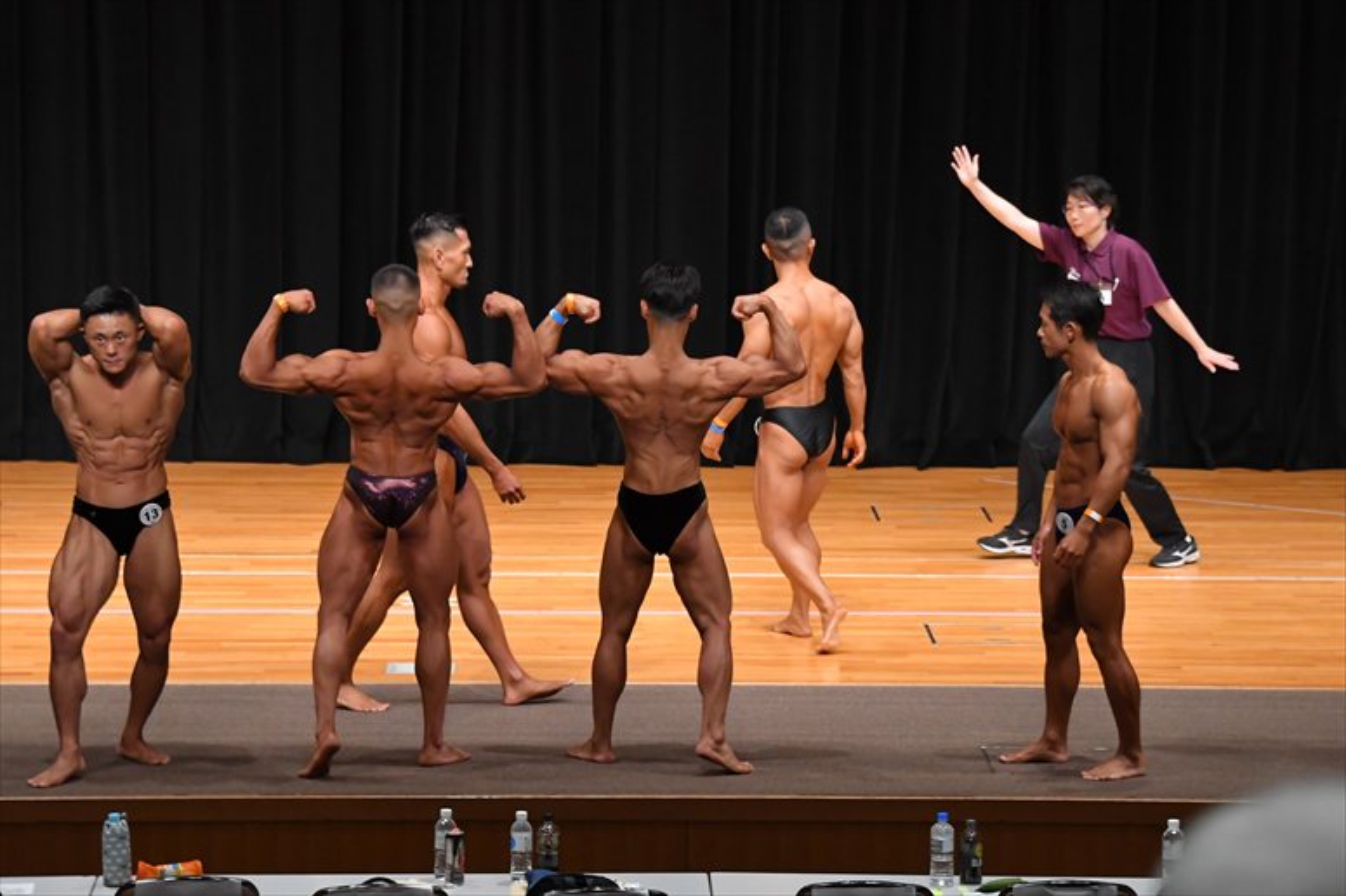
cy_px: 448
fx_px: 5606
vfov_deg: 9.1
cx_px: 673
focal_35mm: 150
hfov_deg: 13.7
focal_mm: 100
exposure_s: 1/400
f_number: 5.6
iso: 4000
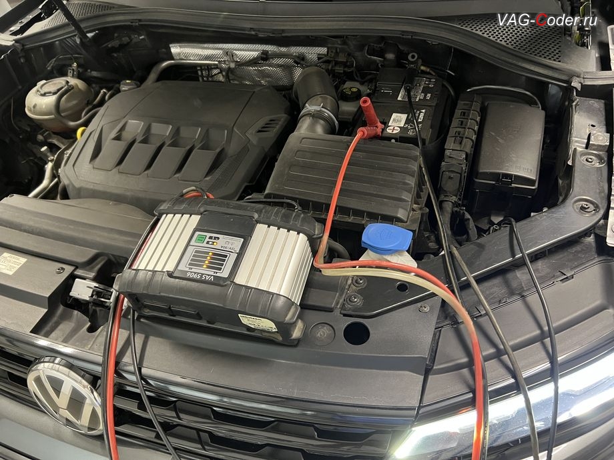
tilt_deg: -44.3
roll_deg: +6.3
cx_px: 307
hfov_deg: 67.3
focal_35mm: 26
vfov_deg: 53.1
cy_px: 230
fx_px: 461
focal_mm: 5.7
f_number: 1.5
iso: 500
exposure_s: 1/33
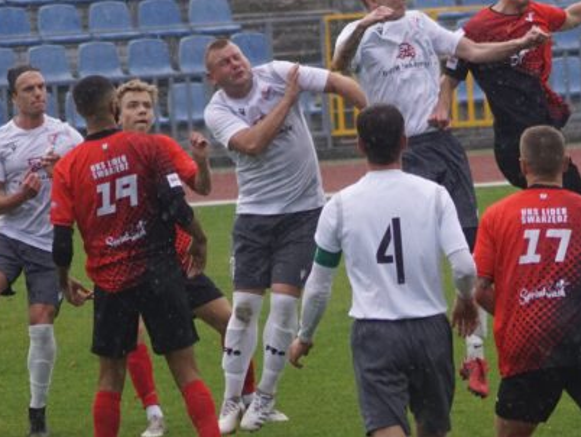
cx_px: 215
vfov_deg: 4.0
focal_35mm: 372
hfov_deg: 5.3
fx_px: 6246
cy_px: 230
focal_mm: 135
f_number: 4.5
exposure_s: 1/2000
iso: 640
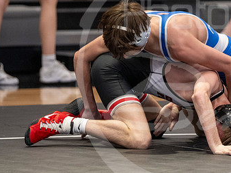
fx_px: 3694
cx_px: 149
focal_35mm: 554
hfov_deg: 3.6
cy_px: 155
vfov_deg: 2.7
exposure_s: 1/1000
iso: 3200
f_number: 2.8
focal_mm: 200
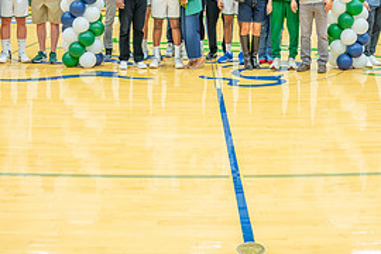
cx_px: 216
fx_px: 561
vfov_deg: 24.0
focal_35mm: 53
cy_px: -18
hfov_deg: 37.5
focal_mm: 24
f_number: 2.8
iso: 3200
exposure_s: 1/500
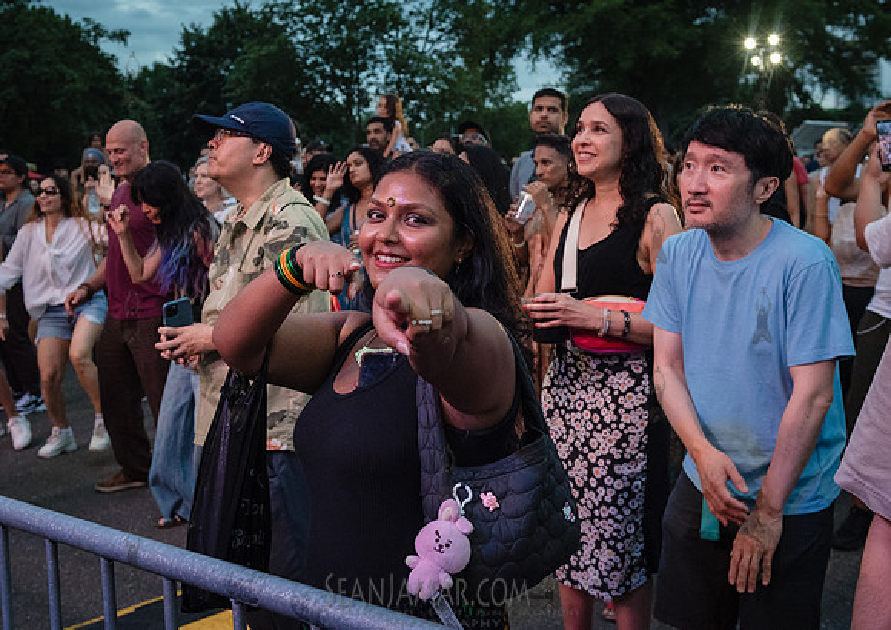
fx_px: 1185
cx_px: 387
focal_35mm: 47
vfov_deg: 29.7
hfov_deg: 41.1
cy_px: 279
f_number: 4.5
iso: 4000
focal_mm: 34
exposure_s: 1/400
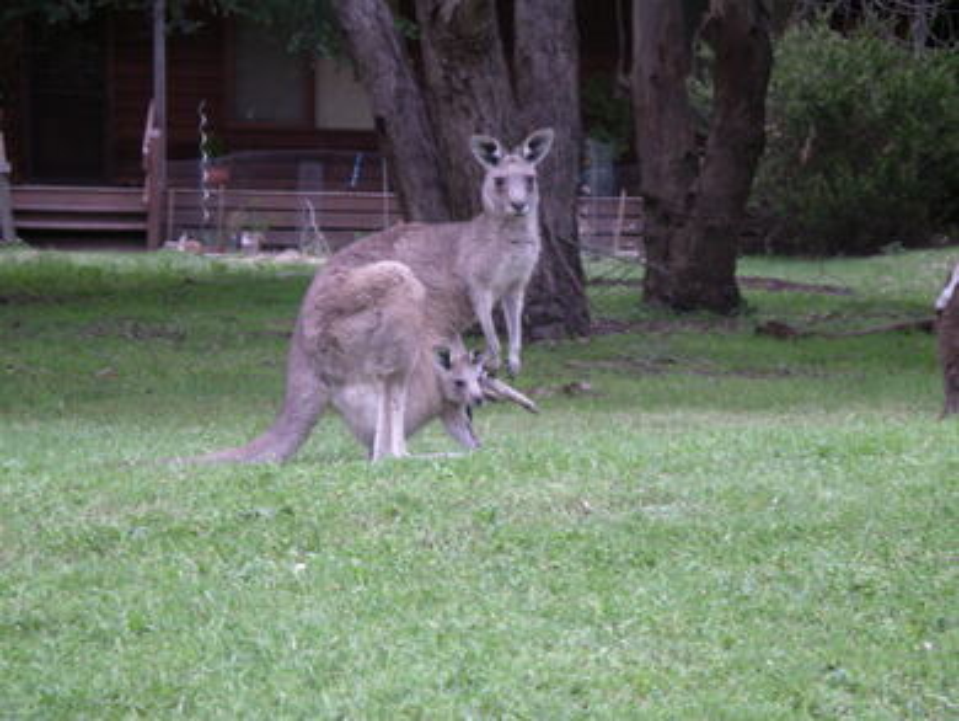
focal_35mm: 187
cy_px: 360
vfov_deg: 8.0
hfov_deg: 10.6
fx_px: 5184
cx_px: 480
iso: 200
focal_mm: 39
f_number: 4.6
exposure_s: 1/10
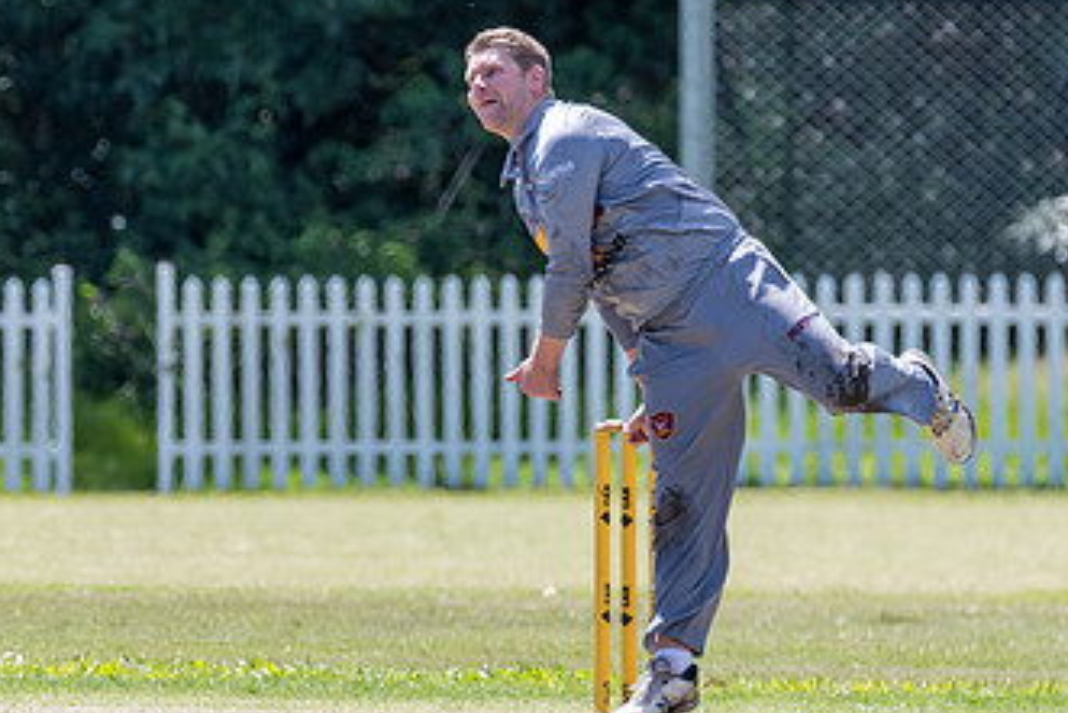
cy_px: 418
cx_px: 435
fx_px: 31310
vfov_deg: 1.3
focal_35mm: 1055
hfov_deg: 2.0
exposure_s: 1/2000
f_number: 6.3
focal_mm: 500
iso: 900
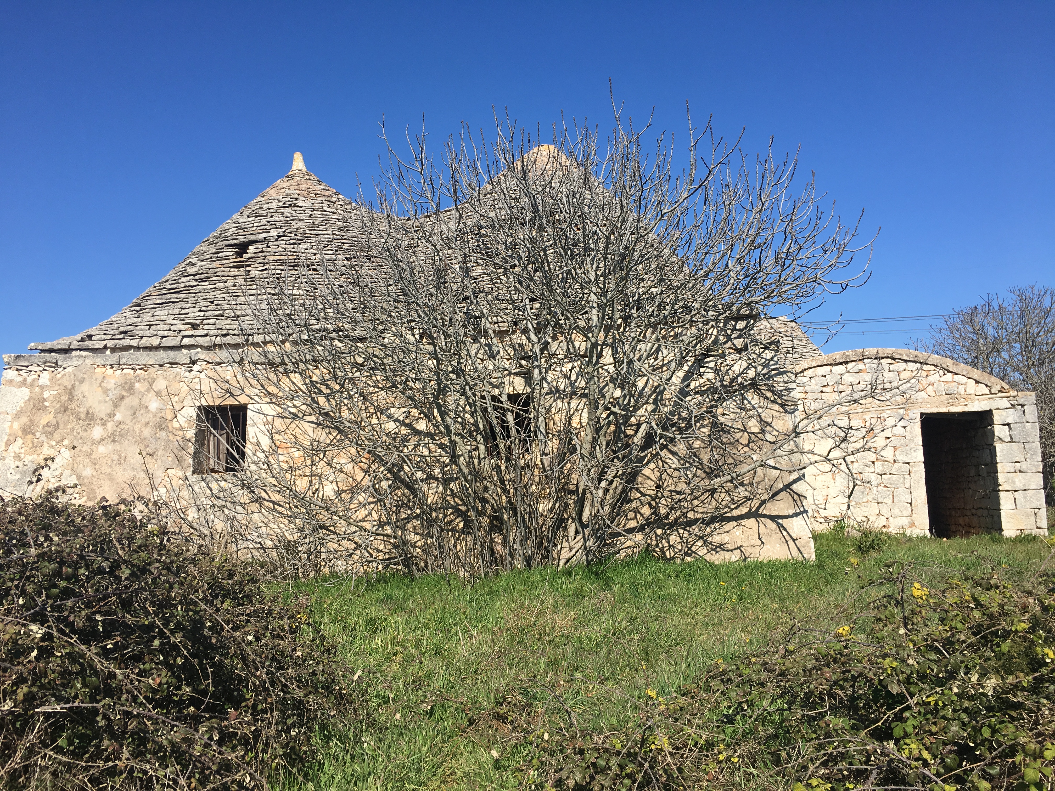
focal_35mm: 29
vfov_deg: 48.2
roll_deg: +2.1
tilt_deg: +9.4
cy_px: 396
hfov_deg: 61.7
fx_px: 884
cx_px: 528
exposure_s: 1/1789
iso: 25
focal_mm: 4.15
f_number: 2.2
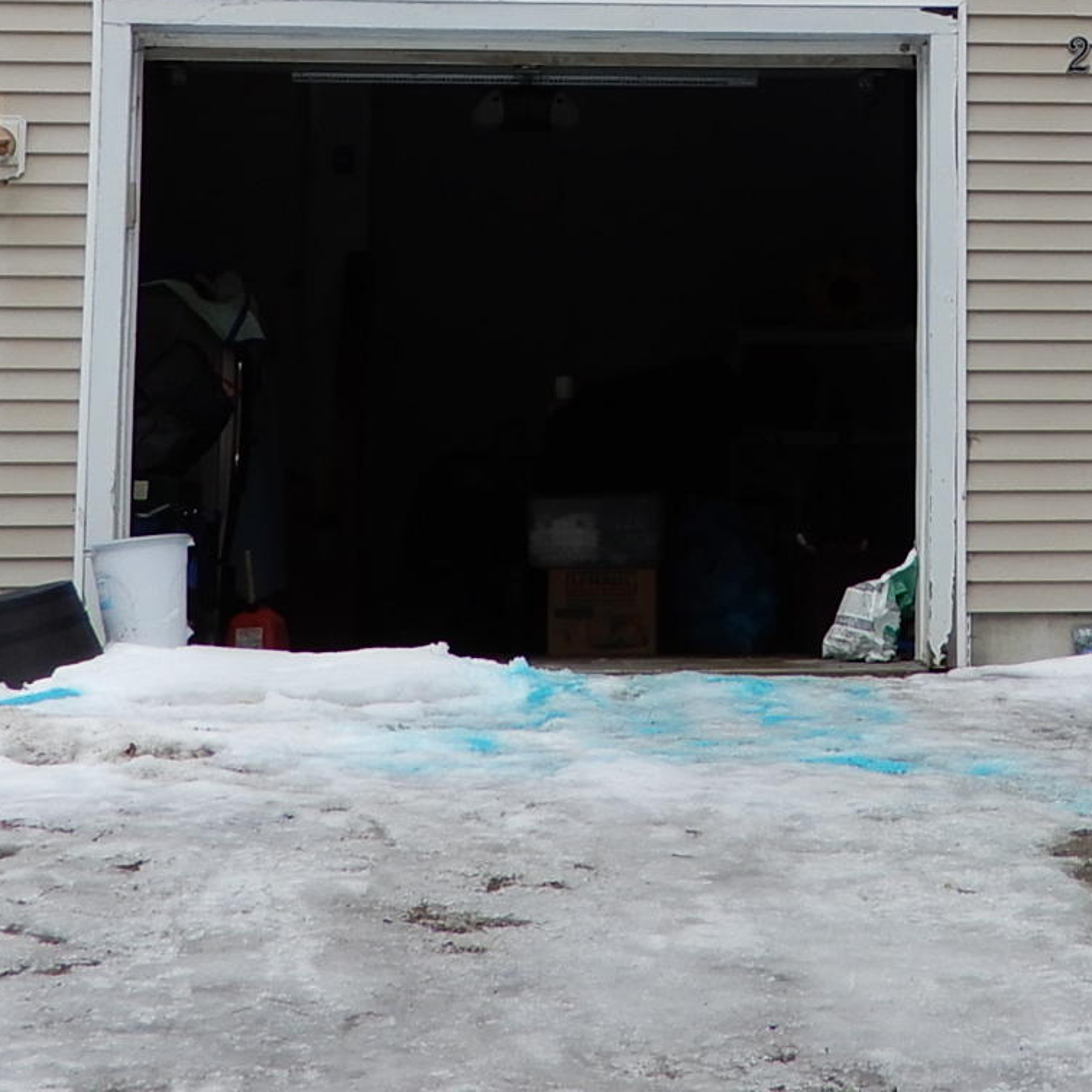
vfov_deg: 13.8
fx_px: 4390
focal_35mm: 123
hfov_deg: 13.9
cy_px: -150
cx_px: 1141
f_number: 4
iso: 80
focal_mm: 6.2
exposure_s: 1/160
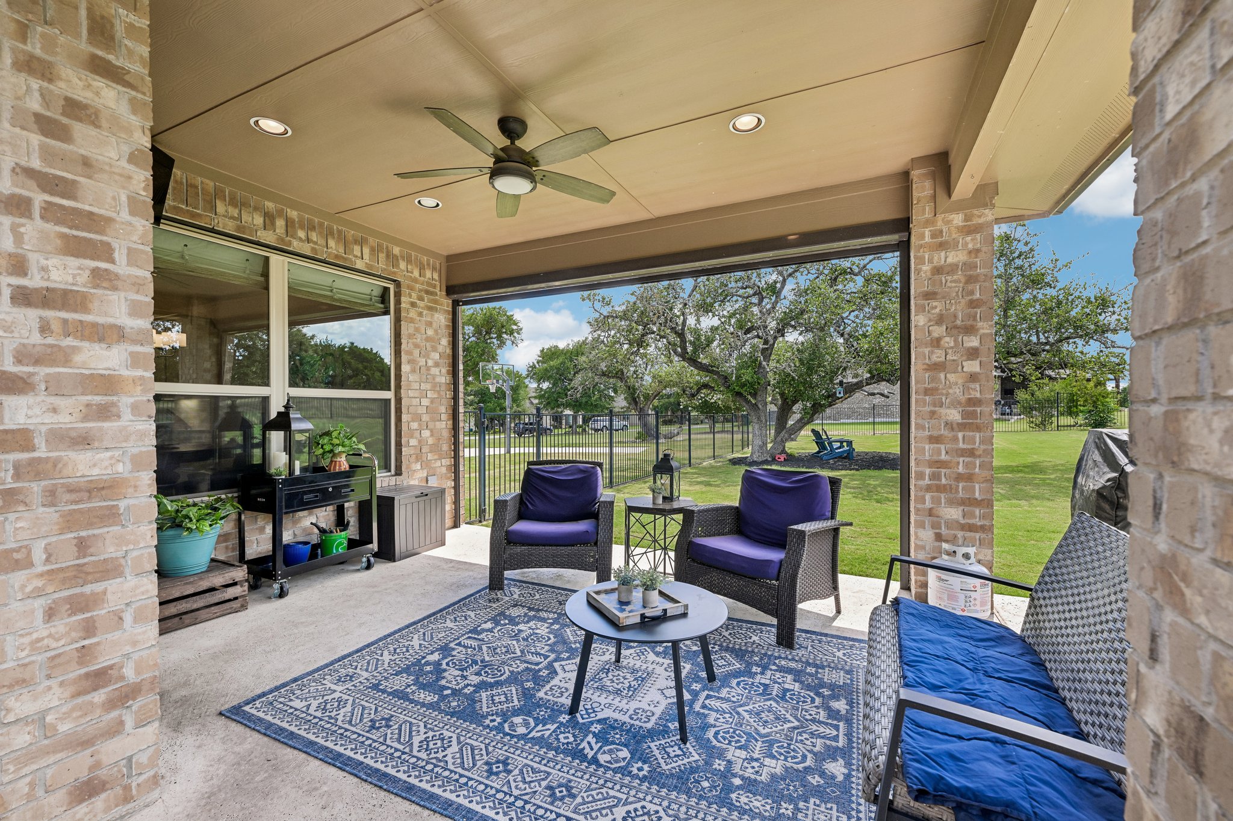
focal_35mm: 15
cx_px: 616
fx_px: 514
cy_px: 410
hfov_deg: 100.4
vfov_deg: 77.3
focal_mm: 15
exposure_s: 1/125
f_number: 6.7
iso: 100
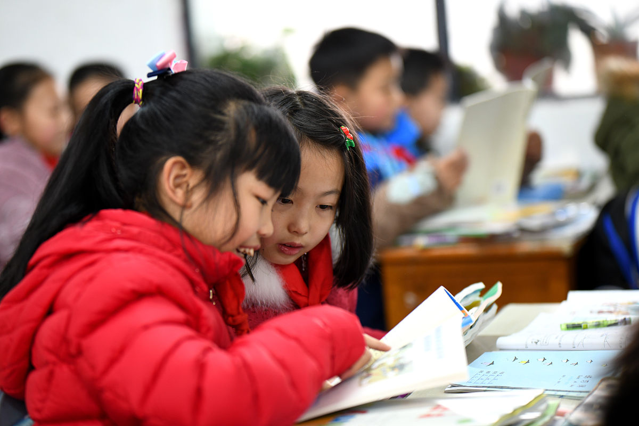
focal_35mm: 85
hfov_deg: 23.9
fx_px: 1509
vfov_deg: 16.1
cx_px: 320
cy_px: 213
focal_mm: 85
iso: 800
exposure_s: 1/125
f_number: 2.2
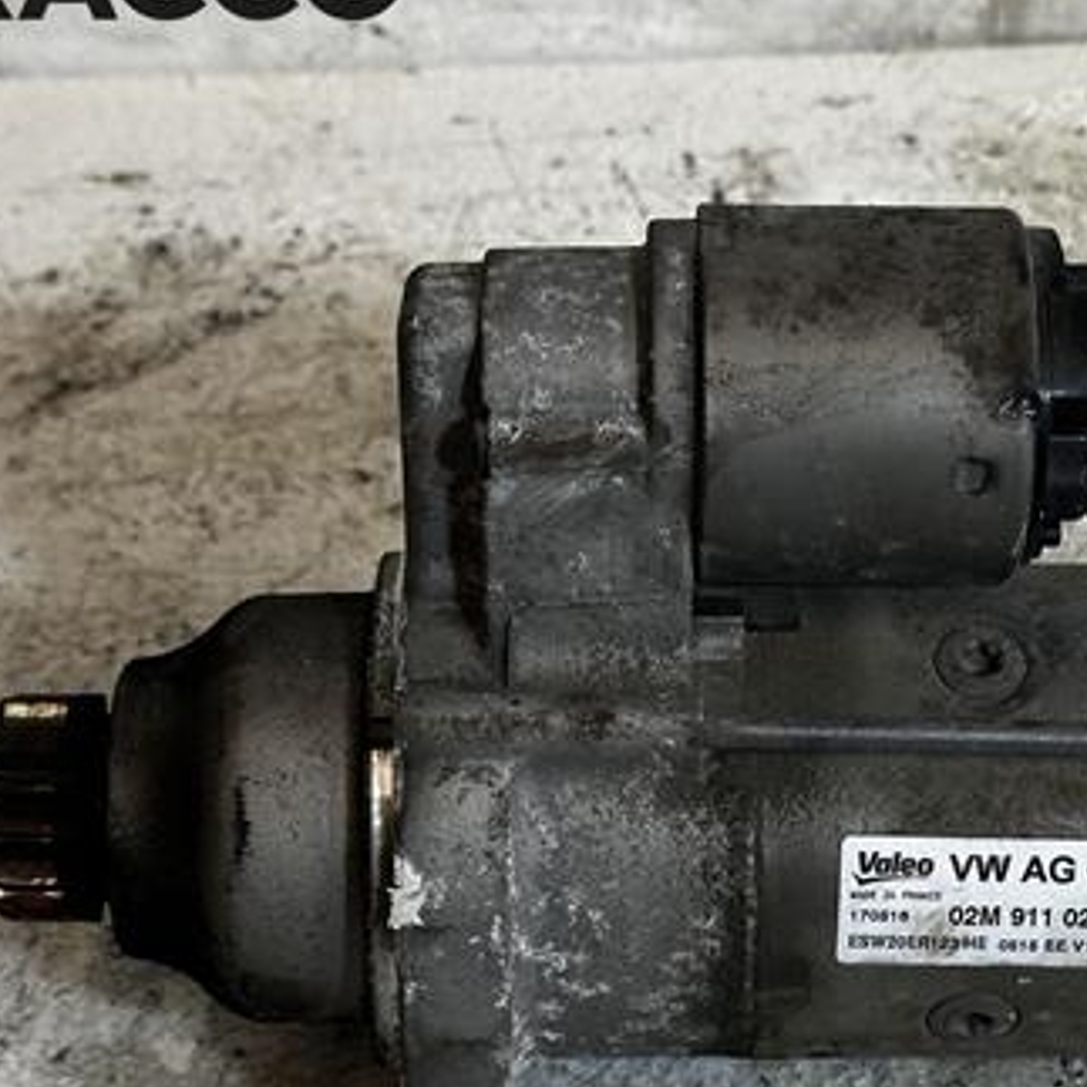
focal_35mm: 84
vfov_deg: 20.6
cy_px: 713
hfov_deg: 20.5
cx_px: 838
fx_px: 2984
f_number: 1.78
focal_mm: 6.86
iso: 64
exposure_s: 1/100
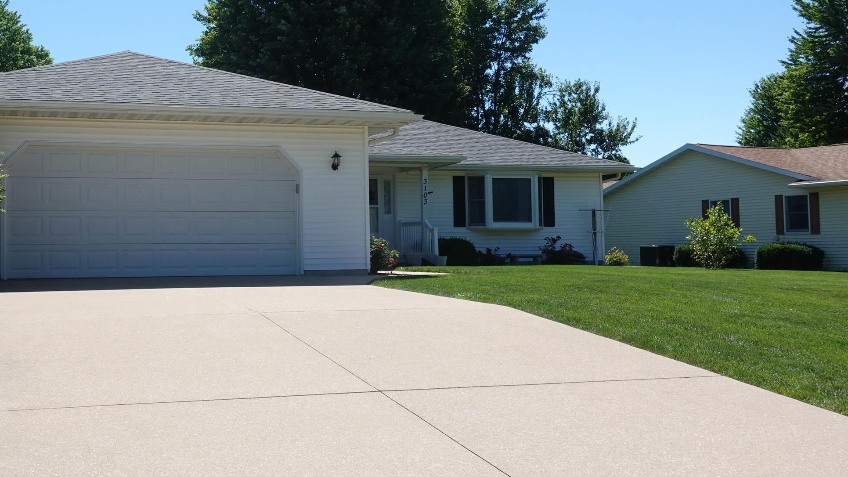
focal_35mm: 40
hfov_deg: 49.0
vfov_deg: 29.7
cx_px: 240
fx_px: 899
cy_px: 205
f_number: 5.6
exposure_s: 1/500
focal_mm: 8.8
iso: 125
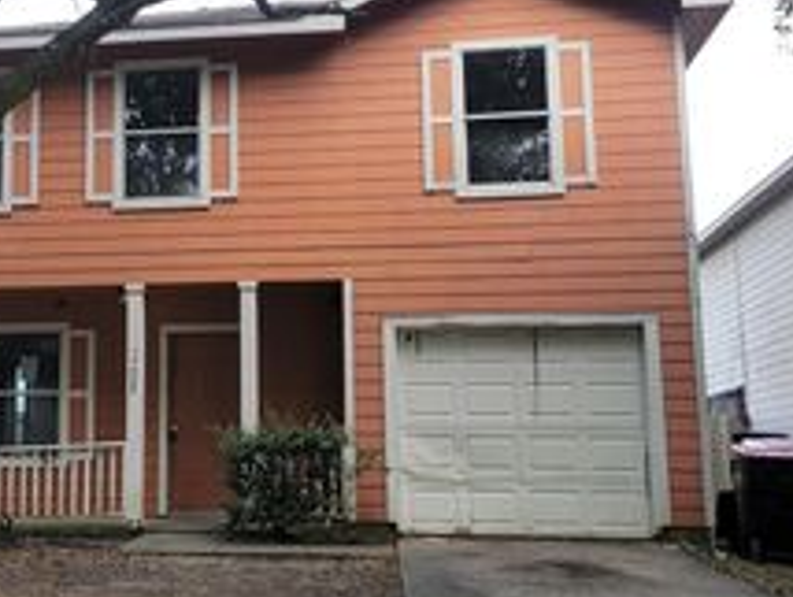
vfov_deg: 26.1
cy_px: 235
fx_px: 1284
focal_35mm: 56
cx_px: 156
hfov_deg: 33.3
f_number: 1.8
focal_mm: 6.7
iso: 16
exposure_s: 1/186
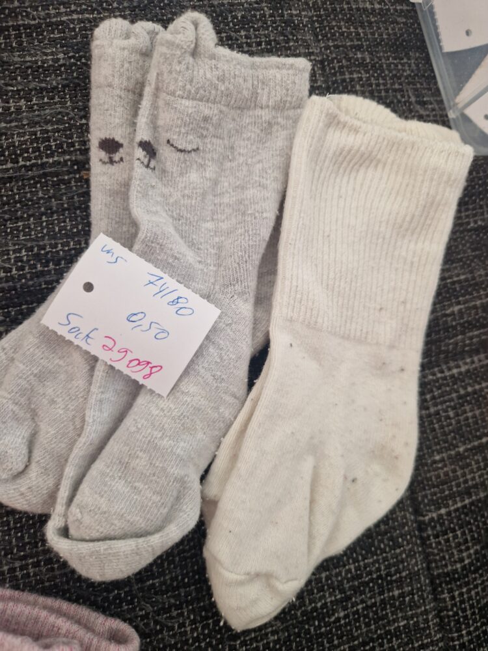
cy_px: 326
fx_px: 432
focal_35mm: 23
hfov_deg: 58.9
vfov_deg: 73.9
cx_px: 244
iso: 50
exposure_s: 1/100
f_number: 1.8
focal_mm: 5.4
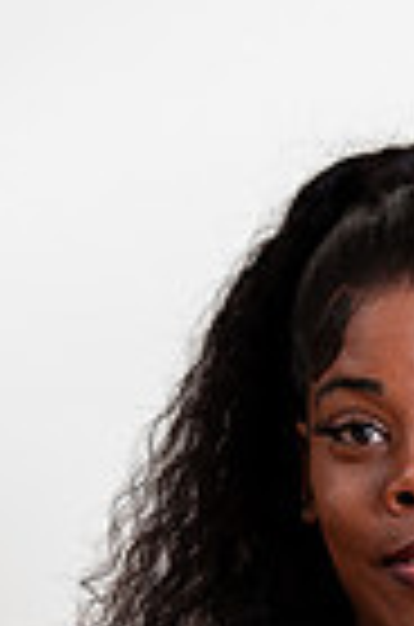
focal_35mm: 276
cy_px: 932
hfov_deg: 4.9
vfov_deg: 7.4
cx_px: 450
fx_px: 4785
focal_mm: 85
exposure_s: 1/160
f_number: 2.5
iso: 50
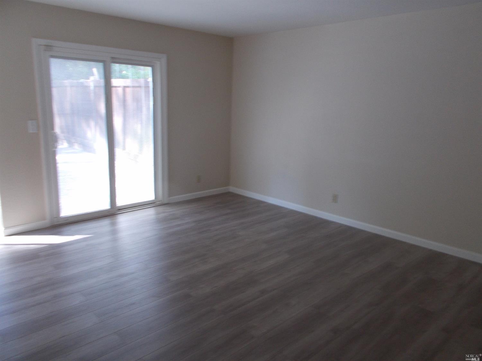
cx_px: 241
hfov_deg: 67.3
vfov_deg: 53.0
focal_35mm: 26
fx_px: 362
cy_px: 180
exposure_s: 1/25
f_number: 3.2
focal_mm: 4.6
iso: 125
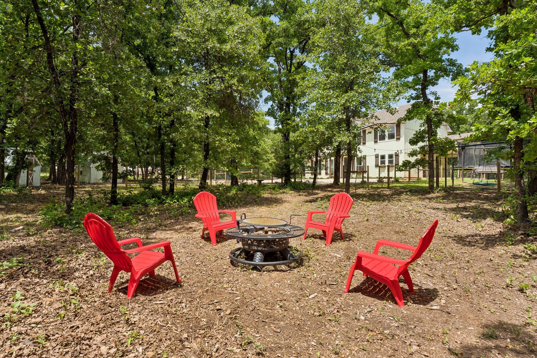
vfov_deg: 61.9
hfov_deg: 84.0
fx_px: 298
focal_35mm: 20
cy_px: 179
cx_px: 268
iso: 200
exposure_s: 1/1000
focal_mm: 20
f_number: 8
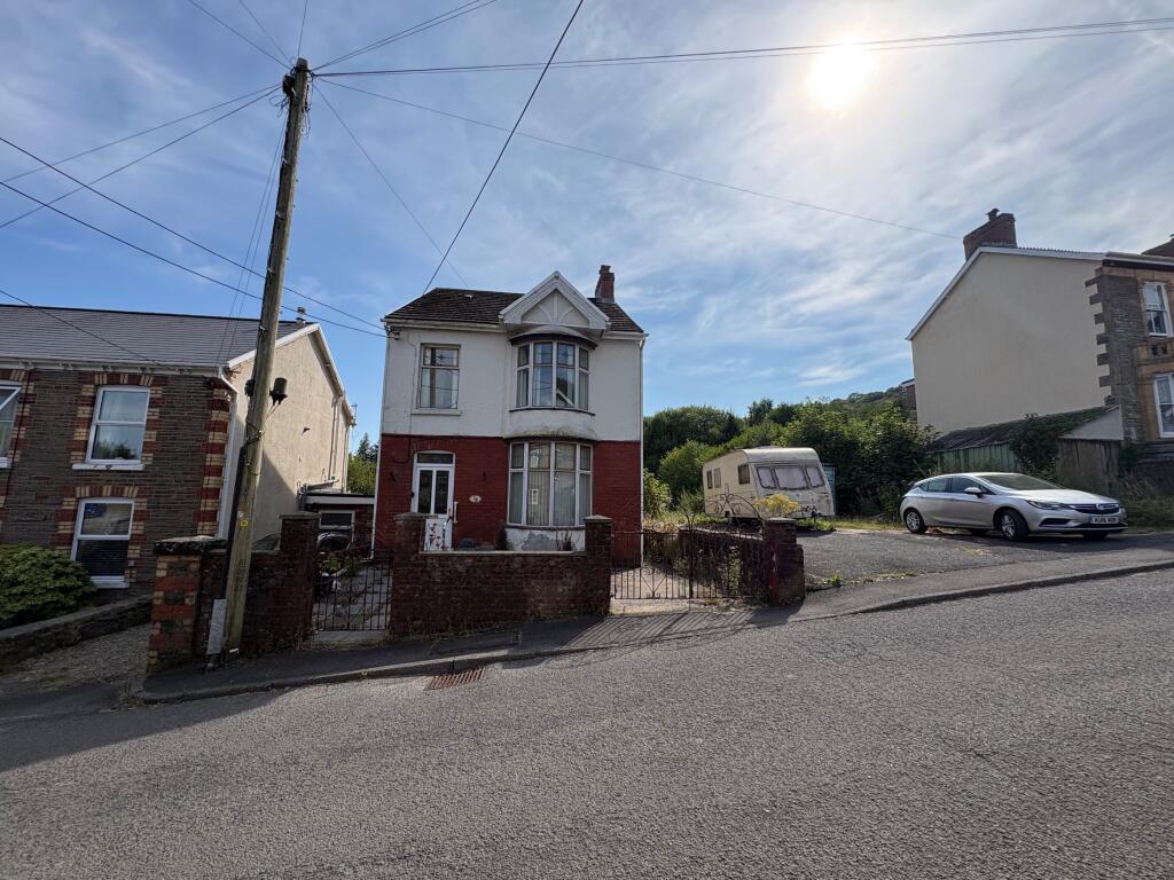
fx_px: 475
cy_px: 440
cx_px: 587
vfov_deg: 85.7
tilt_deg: +7.3
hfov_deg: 102.1
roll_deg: -0.5
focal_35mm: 14
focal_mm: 2.22
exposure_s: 1/2494
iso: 50
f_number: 2.2
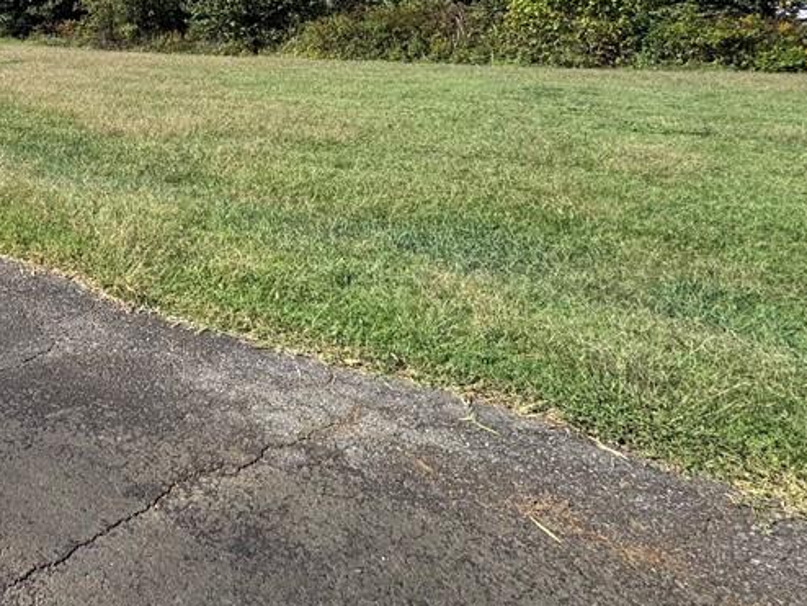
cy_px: 65
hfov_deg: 53.5
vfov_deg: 44.2
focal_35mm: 29
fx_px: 676
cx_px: 74
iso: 40
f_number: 2.2
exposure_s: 1/1078
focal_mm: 2.22
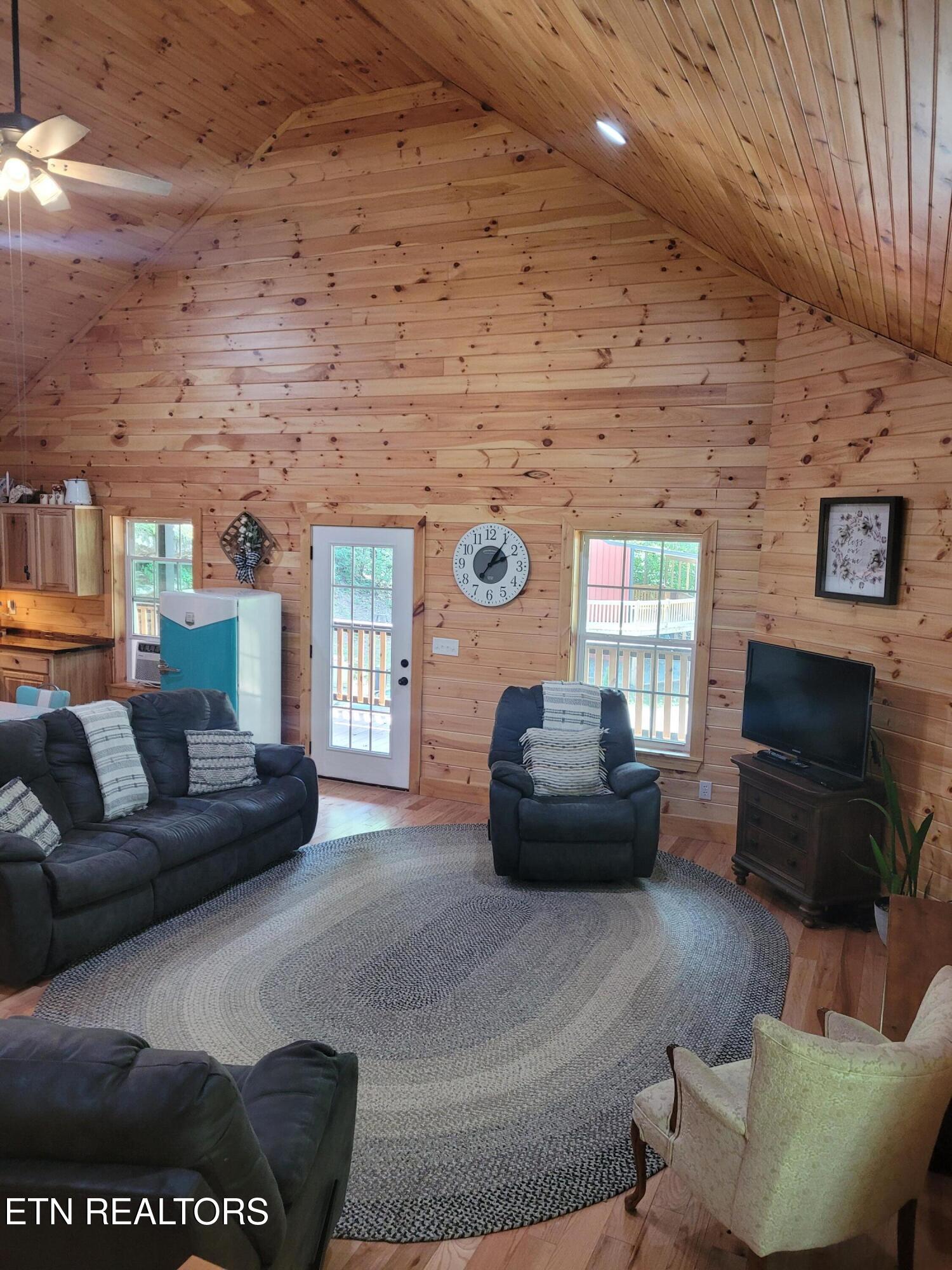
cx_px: 476
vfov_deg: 67.3
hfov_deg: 53.1
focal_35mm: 26
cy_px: 635
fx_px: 953
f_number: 1.8
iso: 250
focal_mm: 5.4
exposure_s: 1/60
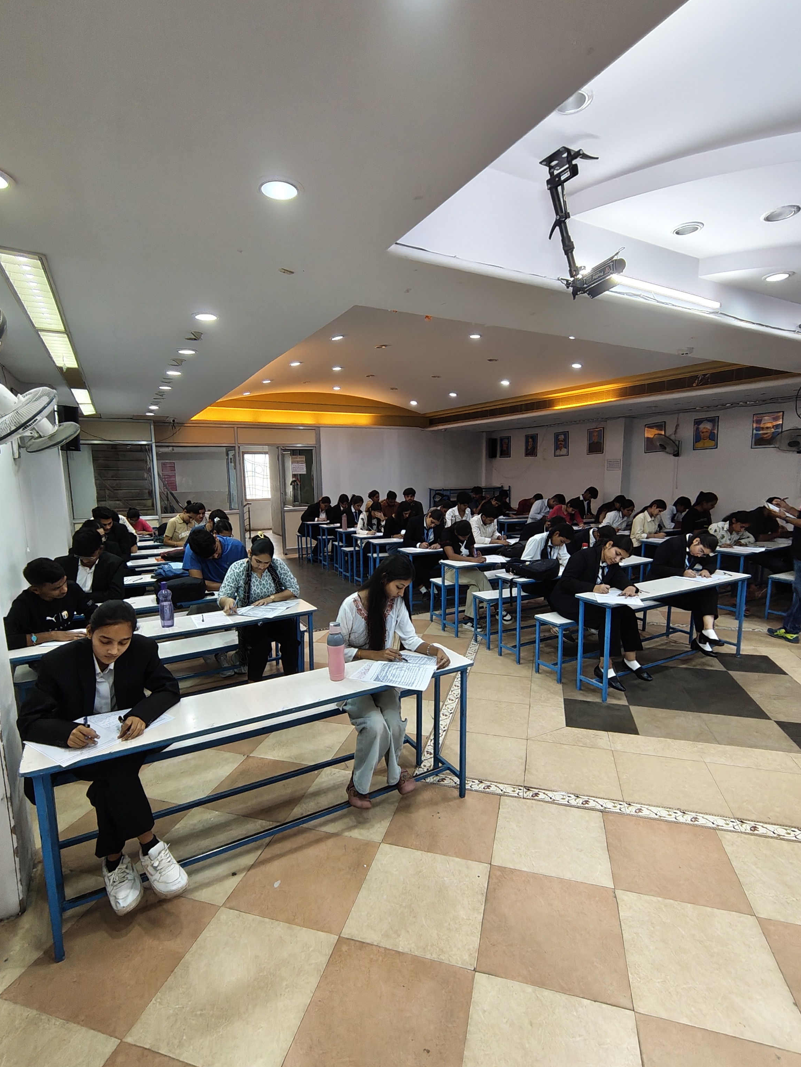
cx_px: 404
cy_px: 550
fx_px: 494
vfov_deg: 94.5
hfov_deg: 78.1
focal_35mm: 16
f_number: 2.2
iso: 130
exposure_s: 1/50
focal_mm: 1.64
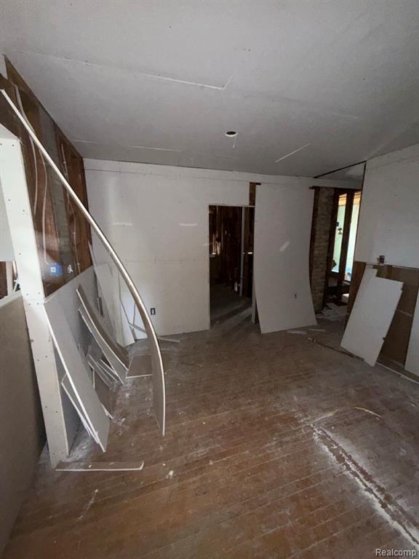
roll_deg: -0.2
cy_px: 280
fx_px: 226
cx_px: 210
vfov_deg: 102.1
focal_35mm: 14
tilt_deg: -9.6
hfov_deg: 85.7
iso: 500
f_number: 2.2
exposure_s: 1/30
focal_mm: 2.22
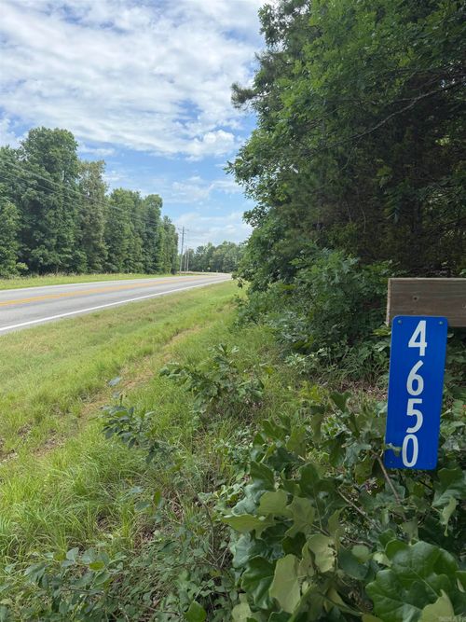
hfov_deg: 56.8
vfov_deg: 71.6
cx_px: 233
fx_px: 431
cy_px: 311
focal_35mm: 24
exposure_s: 1/2801
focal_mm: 6.76
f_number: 1.78
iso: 100
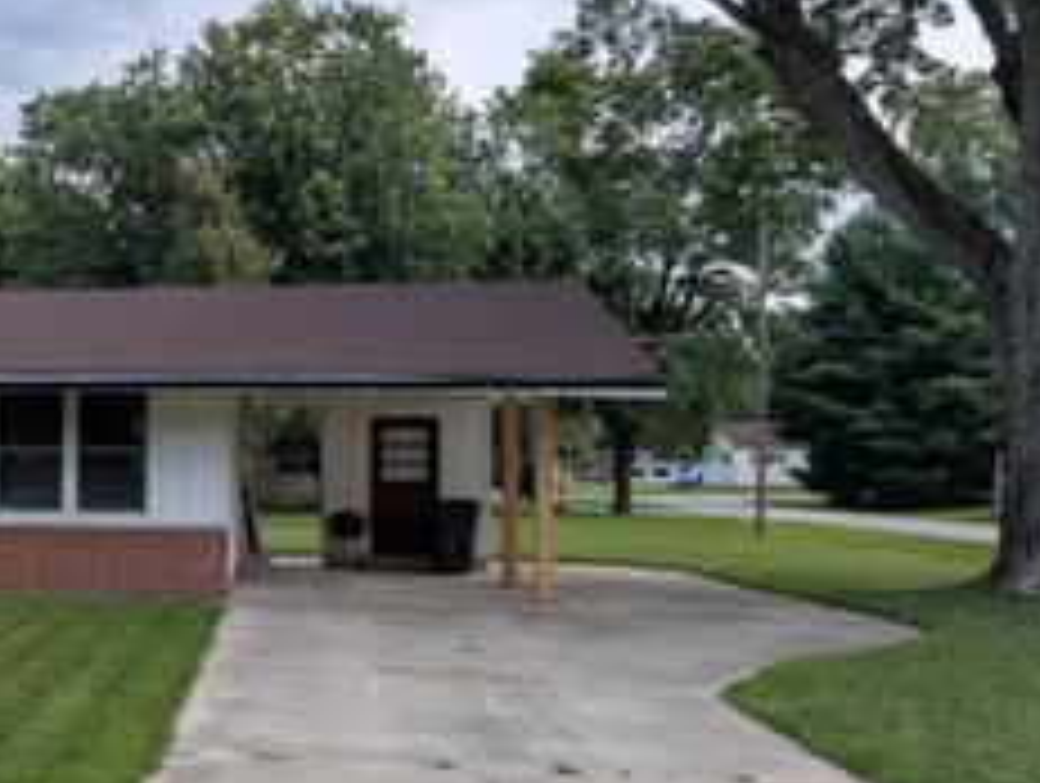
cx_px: 27
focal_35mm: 52
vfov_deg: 28.1
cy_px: 464
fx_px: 1565
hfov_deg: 33.9
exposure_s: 1/589
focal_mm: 6.9
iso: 20
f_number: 1.68
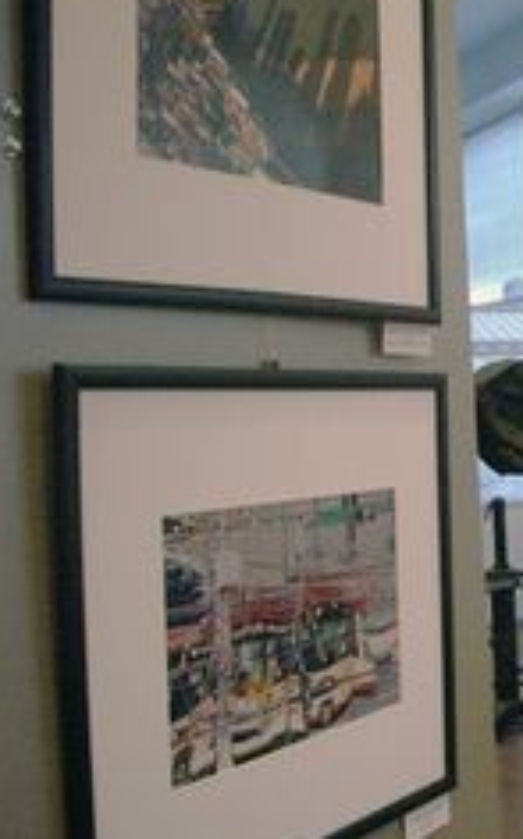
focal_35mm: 55
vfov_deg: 36.9
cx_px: 562
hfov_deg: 22.3
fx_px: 1257
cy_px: 384
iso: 320
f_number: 2.6
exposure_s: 1/40
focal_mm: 5.8
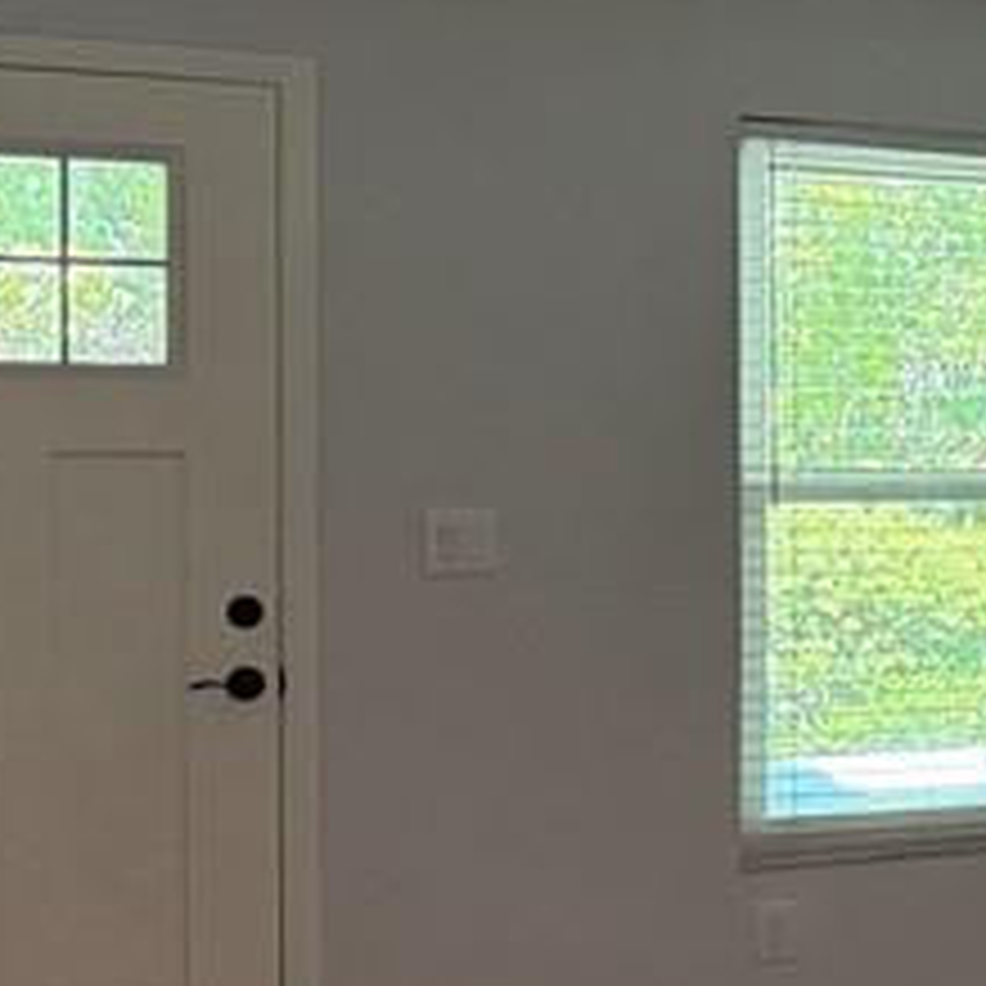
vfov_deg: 17.6
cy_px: 473
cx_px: 1913
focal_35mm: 99
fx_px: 3190
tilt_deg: -0.5
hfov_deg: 14.7
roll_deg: -0.2
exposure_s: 1/120
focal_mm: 6.76
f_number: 1.78
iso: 400
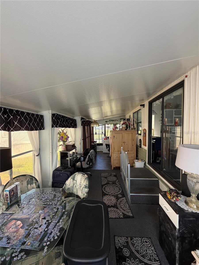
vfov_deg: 102.1
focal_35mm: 14
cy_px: 132
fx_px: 107
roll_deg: +0.0
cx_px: 100
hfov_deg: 85.7
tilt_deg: -2.6
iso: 320
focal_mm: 2.22
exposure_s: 1/121
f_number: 2.2
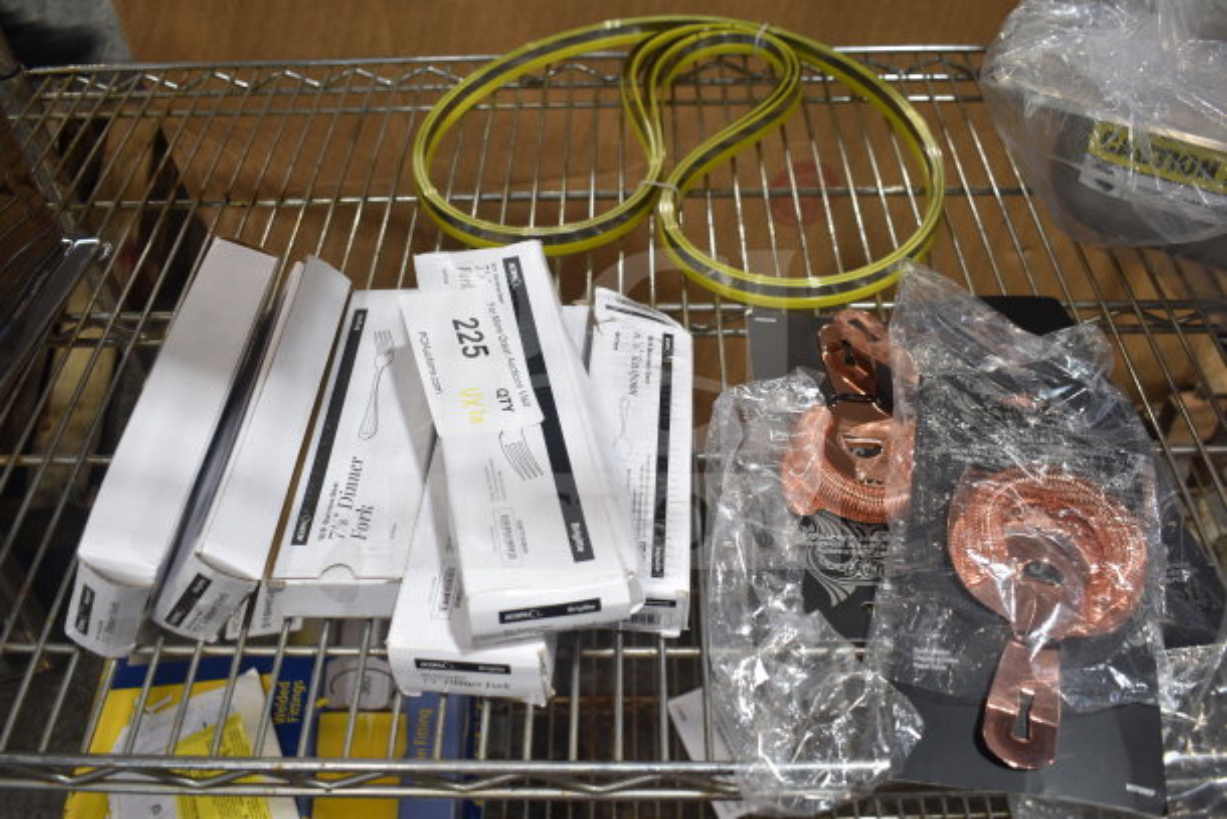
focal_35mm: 32
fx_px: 1074
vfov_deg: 41.7
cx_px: 614
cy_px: 410
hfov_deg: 59.5
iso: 200
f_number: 3.8
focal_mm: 21
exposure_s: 1/60
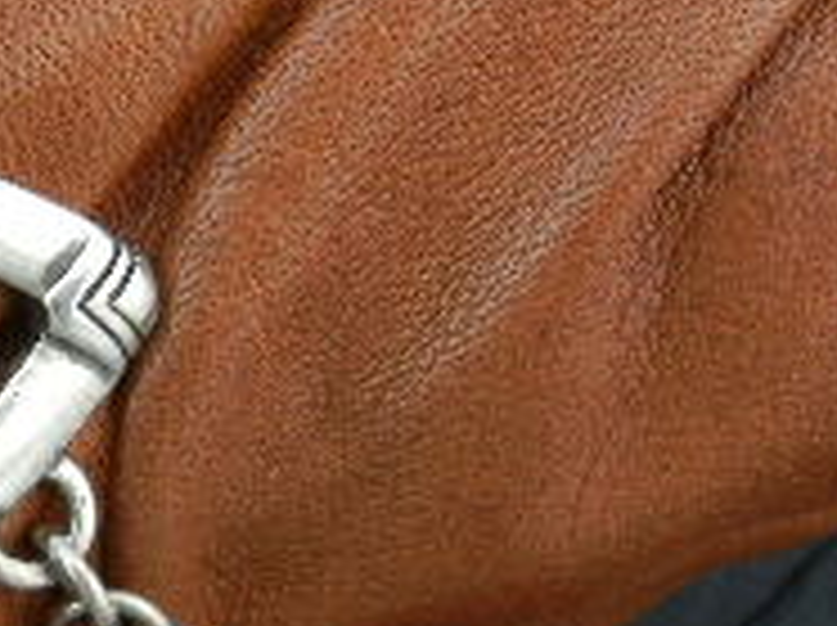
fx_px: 3743
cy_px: 441
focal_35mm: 155
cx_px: -180
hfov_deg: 12.4
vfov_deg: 9.5
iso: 200
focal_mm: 8.1
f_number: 3.8
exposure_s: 1/5.8
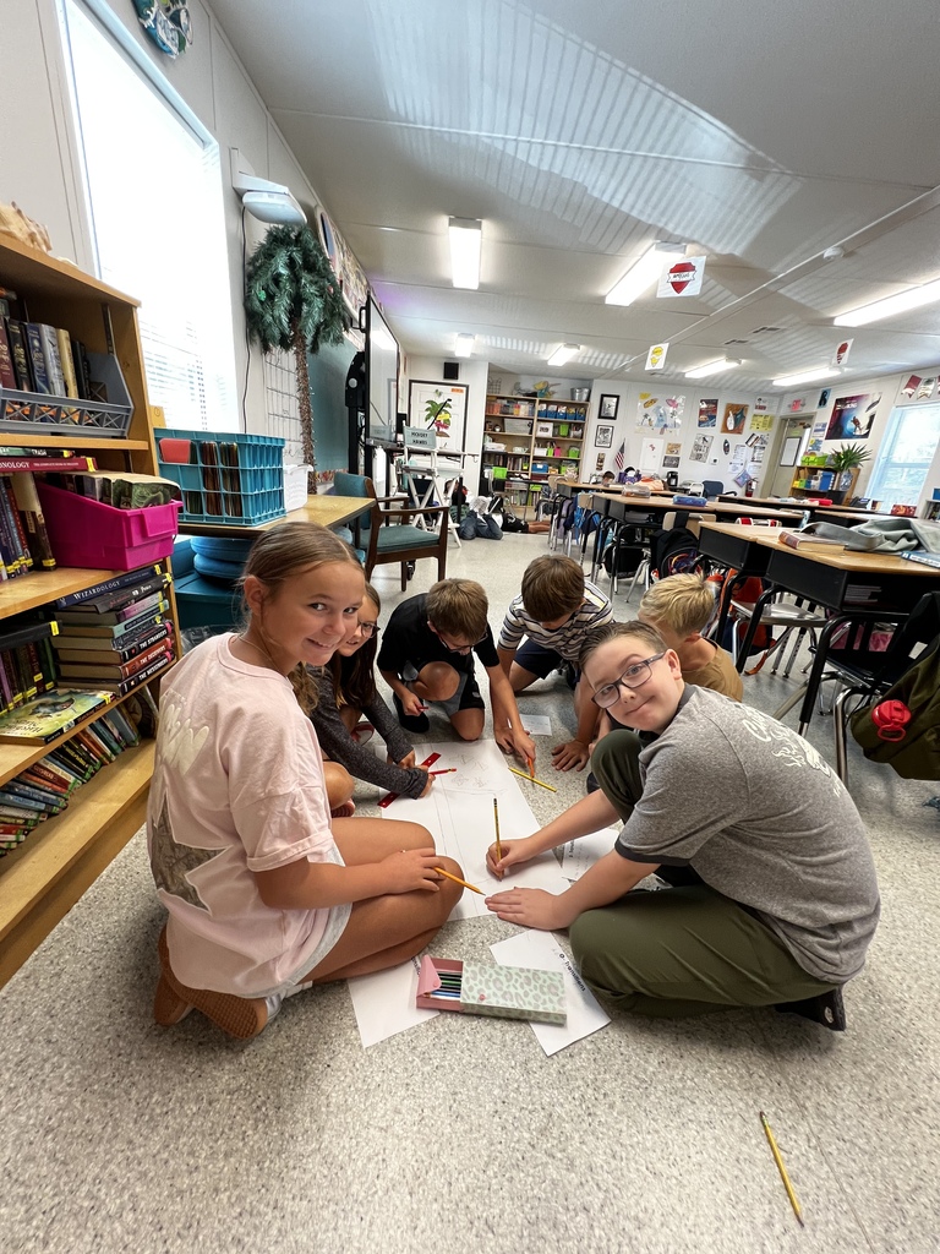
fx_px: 471
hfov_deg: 89.9
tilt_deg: -18.6
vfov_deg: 106.2
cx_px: 470
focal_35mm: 13
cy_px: 627
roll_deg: -4.4
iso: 160
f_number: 1.8
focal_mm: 1.57
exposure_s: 1/60
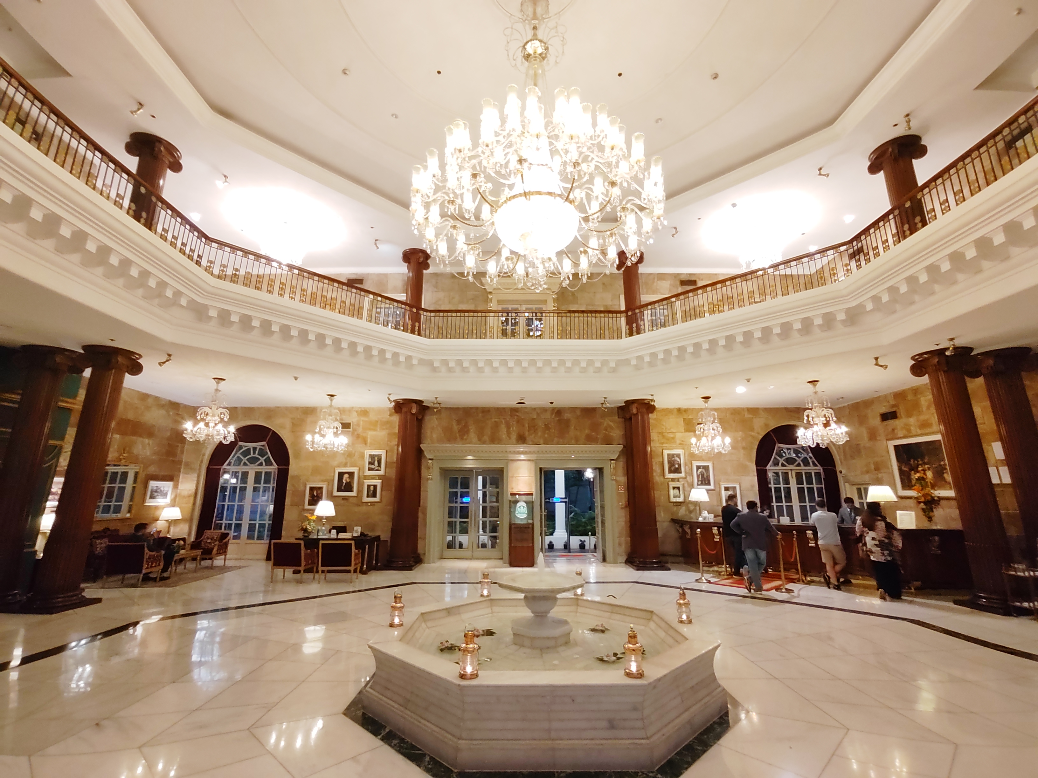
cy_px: 389
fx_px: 480
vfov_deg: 78.1
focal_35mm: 16
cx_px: 519
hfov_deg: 94.5
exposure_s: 1/20
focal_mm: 1.68
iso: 675
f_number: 2.2
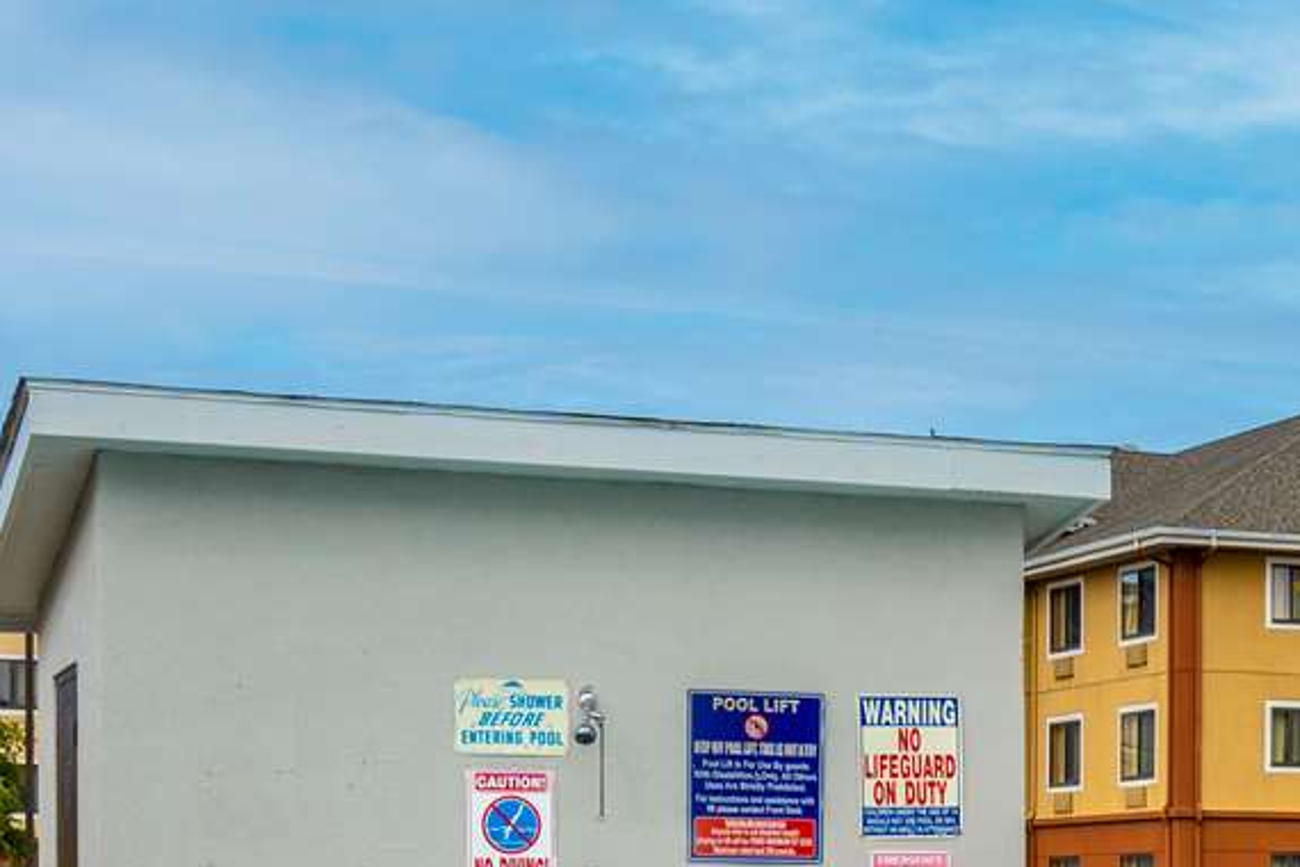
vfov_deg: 17.0
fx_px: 2853
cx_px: 1635
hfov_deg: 23.1
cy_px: 773
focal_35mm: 79
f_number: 8
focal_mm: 30
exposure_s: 1/500
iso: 200
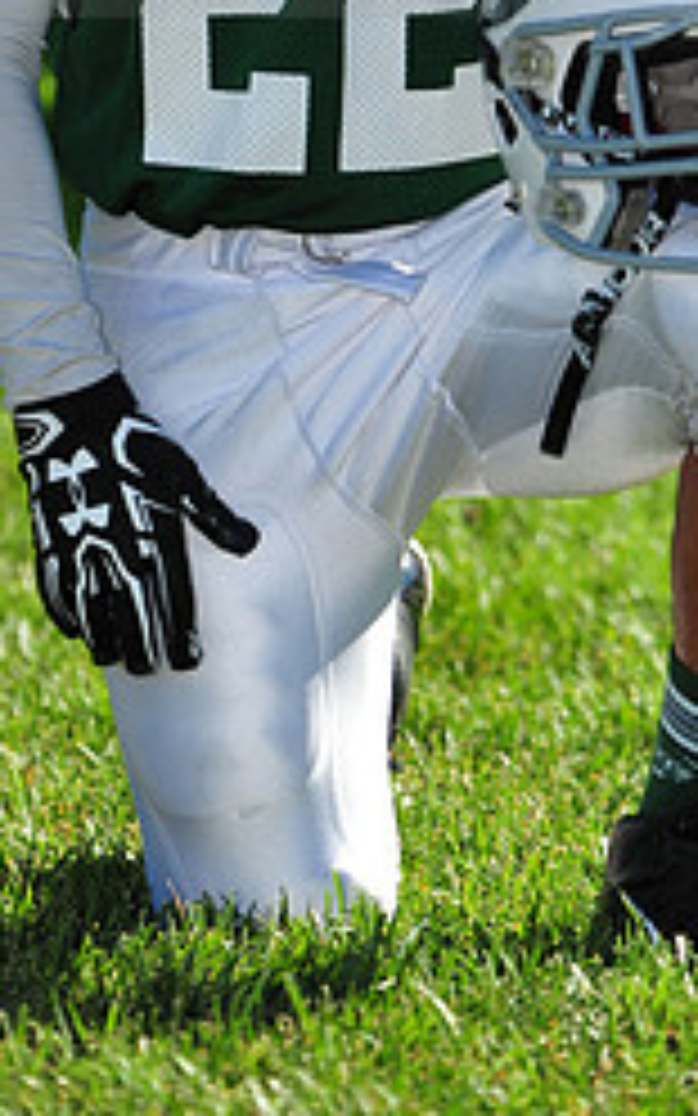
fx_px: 9801
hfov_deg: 4.1
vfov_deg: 6.5
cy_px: -126
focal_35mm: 322
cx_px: 351
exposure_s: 1/2500
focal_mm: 135
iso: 400
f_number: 4.5
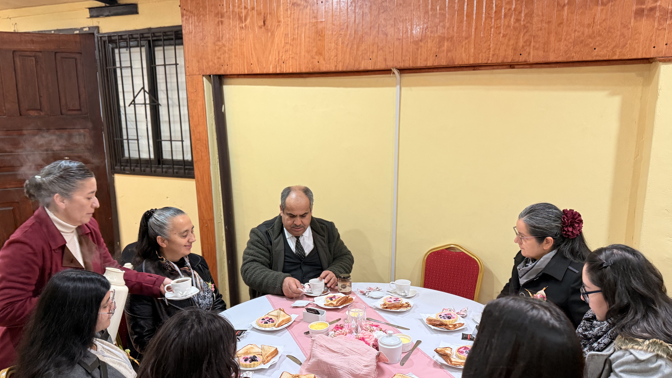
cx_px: 346
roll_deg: -0.2
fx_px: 481
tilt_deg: -12.8
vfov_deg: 42.8
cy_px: 212
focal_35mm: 27
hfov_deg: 69.8
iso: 250
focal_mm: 6.76
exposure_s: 1/60
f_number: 1.78
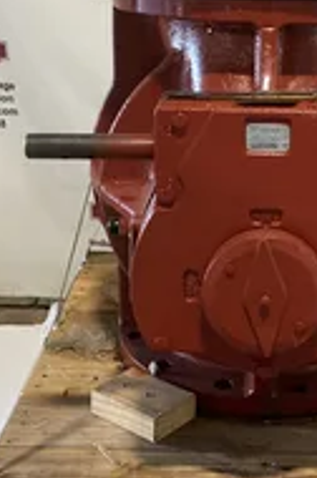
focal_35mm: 68
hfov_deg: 19.7
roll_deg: +0.7
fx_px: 901
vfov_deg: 29.4
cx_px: 267
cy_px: 136
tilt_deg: -14.0
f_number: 2.4
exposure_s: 1/60
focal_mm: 3.3
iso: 400
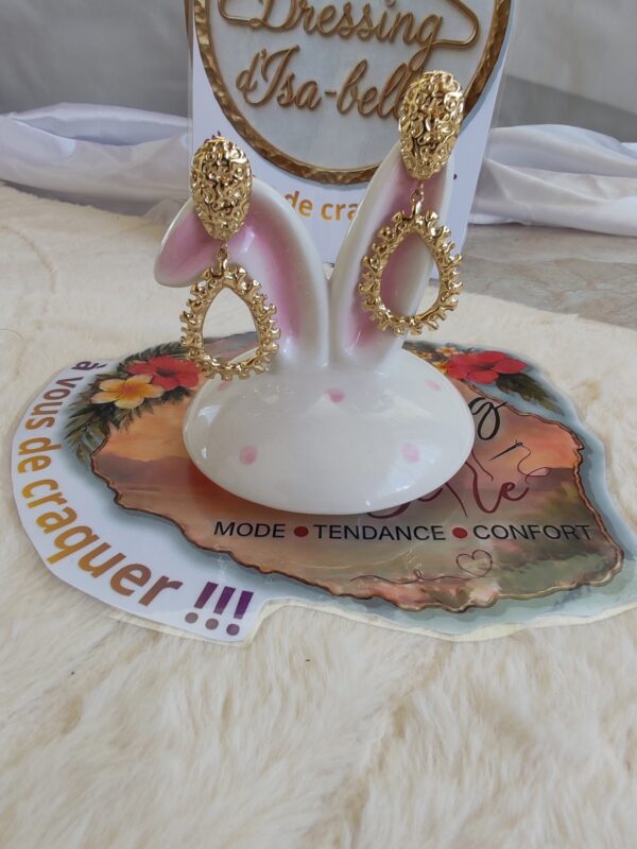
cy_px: 424
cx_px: 318
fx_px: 540
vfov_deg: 76.4
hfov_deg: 61.1
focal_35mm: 22
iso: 80
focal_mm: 1.96
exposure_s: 1/50
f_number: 2.2
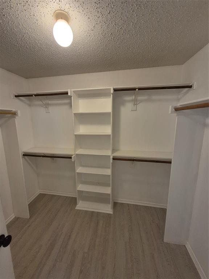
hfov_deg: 89.9
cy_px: 140
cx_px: 104
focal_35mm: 13
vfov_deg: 106.2
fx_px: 105
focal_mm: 1.74
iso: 320
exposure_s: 1/60
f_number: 2.2
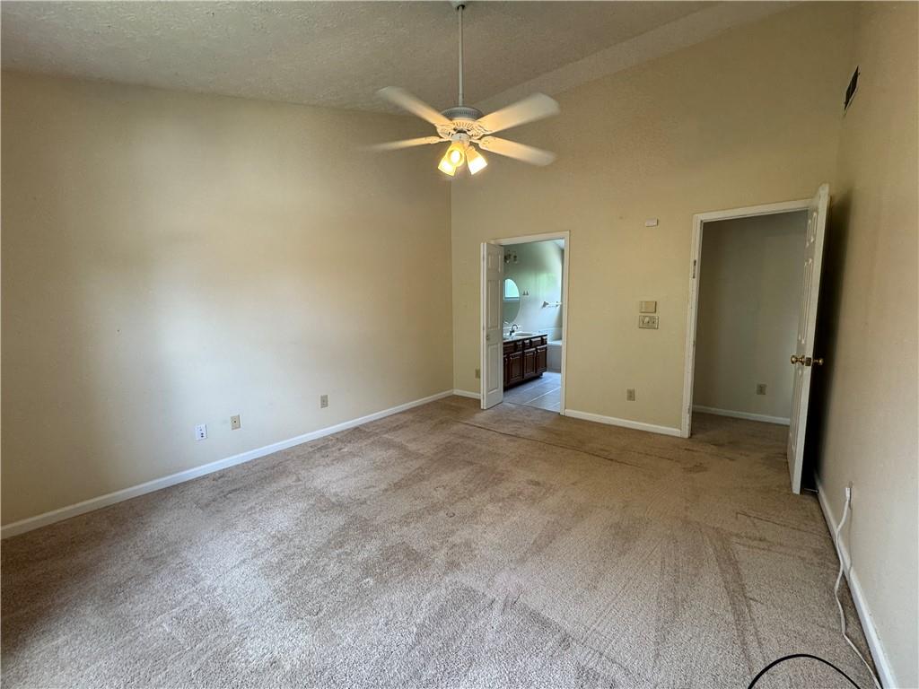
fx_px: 372
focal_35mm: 14
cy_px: 344
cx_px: 460
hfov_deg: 102.1
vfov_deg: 85.7
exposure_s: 1/120
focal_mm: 2.22
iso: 160
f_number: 2.2
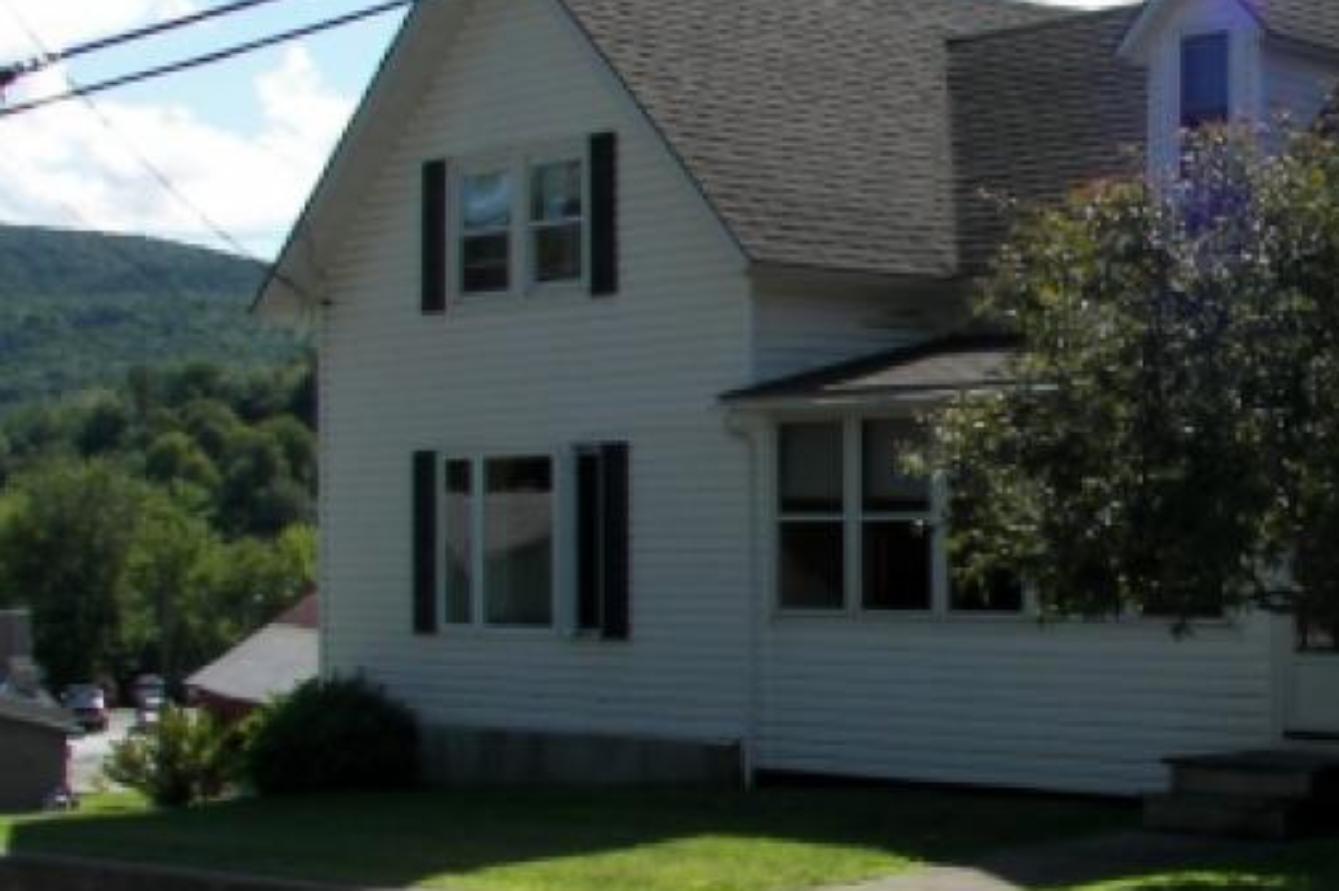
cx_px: 1143
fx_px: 2825
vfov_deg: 17.9
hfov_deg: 26.0
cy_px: 497
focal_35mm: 76
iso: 50
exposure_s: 1/640
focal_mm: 6
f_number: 4
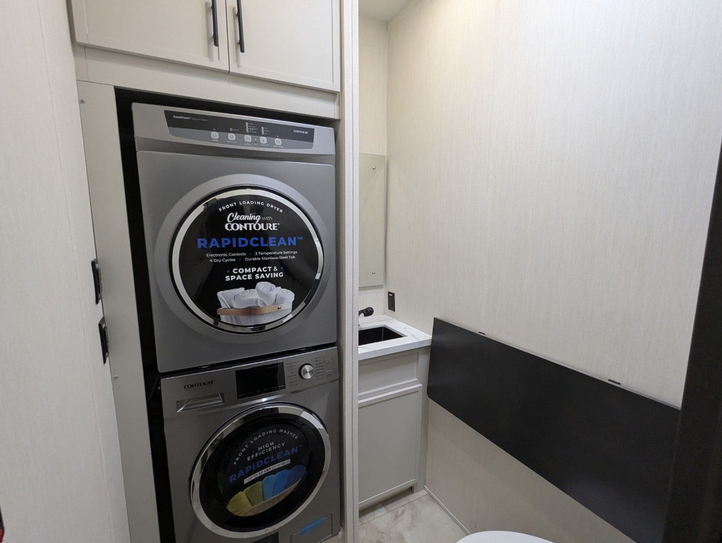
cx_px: 361
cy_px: 272
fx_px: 334
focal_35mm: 16
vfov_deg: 78.2
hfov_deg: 94.4
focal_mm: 2.35
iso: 329
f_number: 2.2
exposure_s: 1/121
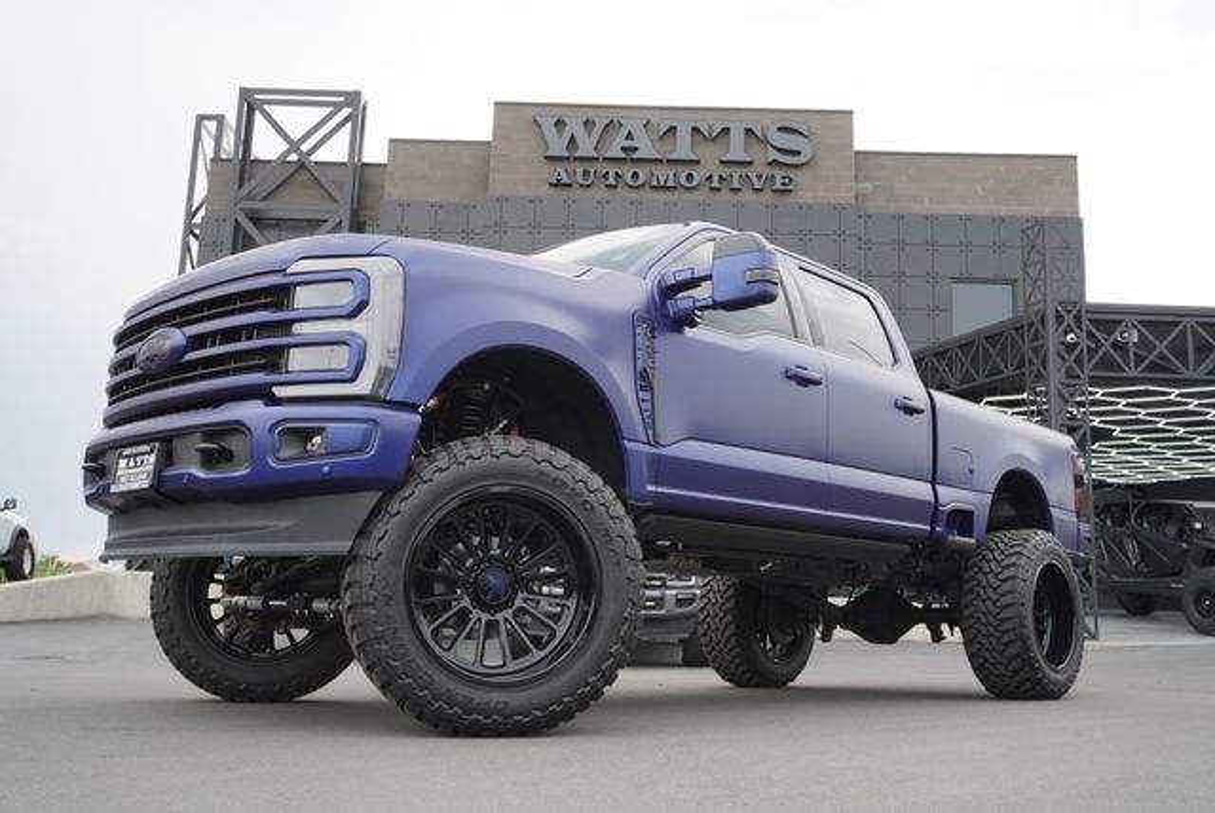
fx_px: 1165
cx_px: 608
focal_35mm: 34
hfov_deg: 55.1
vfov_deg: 38.4
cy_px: 406
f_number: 5.6
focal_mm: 23
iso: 100
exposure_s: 1/125
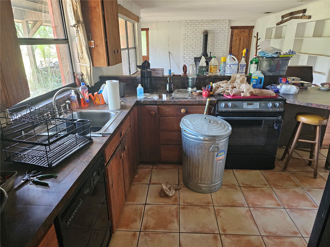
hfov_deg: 73.9
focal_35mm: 23
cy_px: 124
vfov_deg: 58.9
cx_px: 165
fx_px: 219
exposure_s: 1/60
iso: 500
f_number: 1.7
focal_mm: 6.3
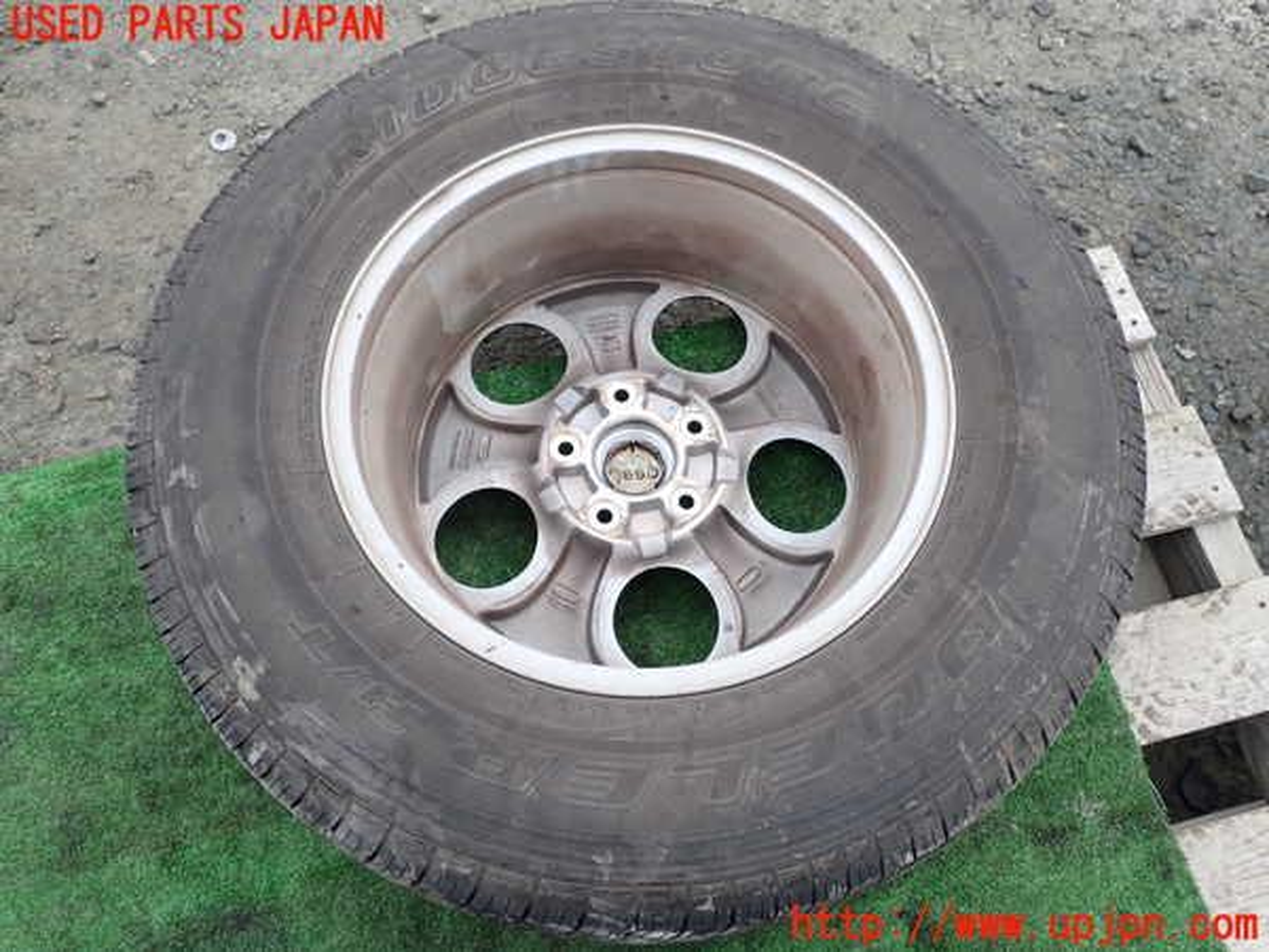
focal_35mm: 30
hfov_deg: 60.0
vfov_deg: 46.8
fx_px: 1100
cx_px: 634
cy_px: 476
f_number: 3.2
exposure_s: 1/100
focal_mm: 5.4
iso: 100
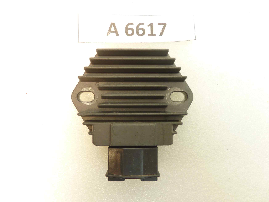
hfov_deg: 69.4
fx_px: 194
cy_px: 101
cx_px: 134
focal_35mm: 25
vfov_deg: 54.9
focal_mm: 4.1
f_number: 3.3
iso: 80
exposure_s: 1/13
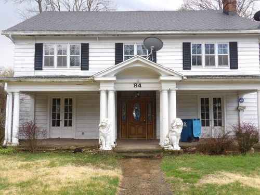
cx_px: 130
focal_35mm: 33
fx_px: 248
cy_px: 98
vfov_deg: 42.9
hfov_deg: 55.4
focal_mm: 5.9
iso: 100
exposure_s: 1/84
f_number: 3.6
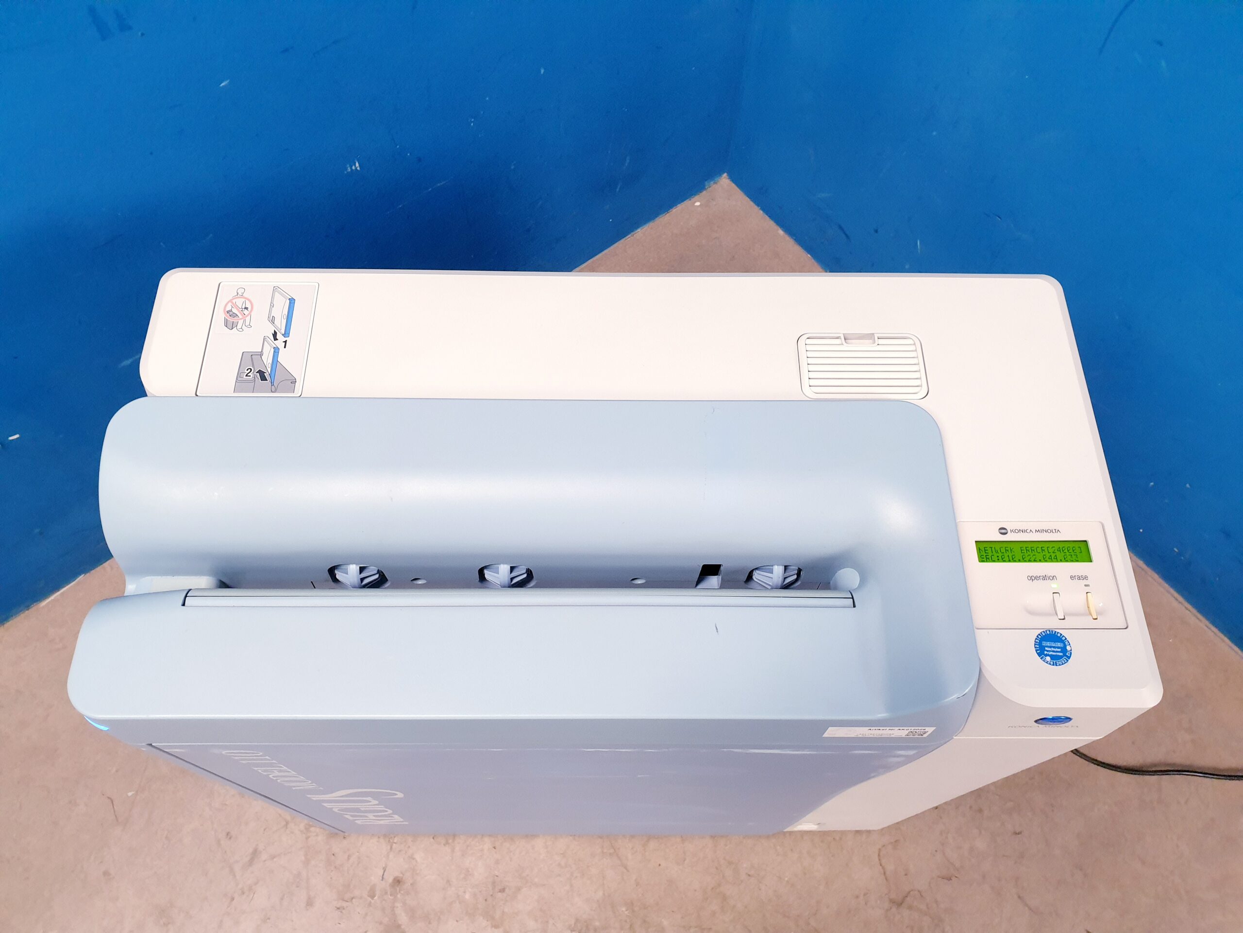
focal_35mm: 26
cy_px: 466
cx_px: 622
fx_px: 934
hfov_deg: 67.3
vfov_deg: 53.1
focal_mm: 4.3
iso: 320
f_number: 2.4
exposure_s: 1/50
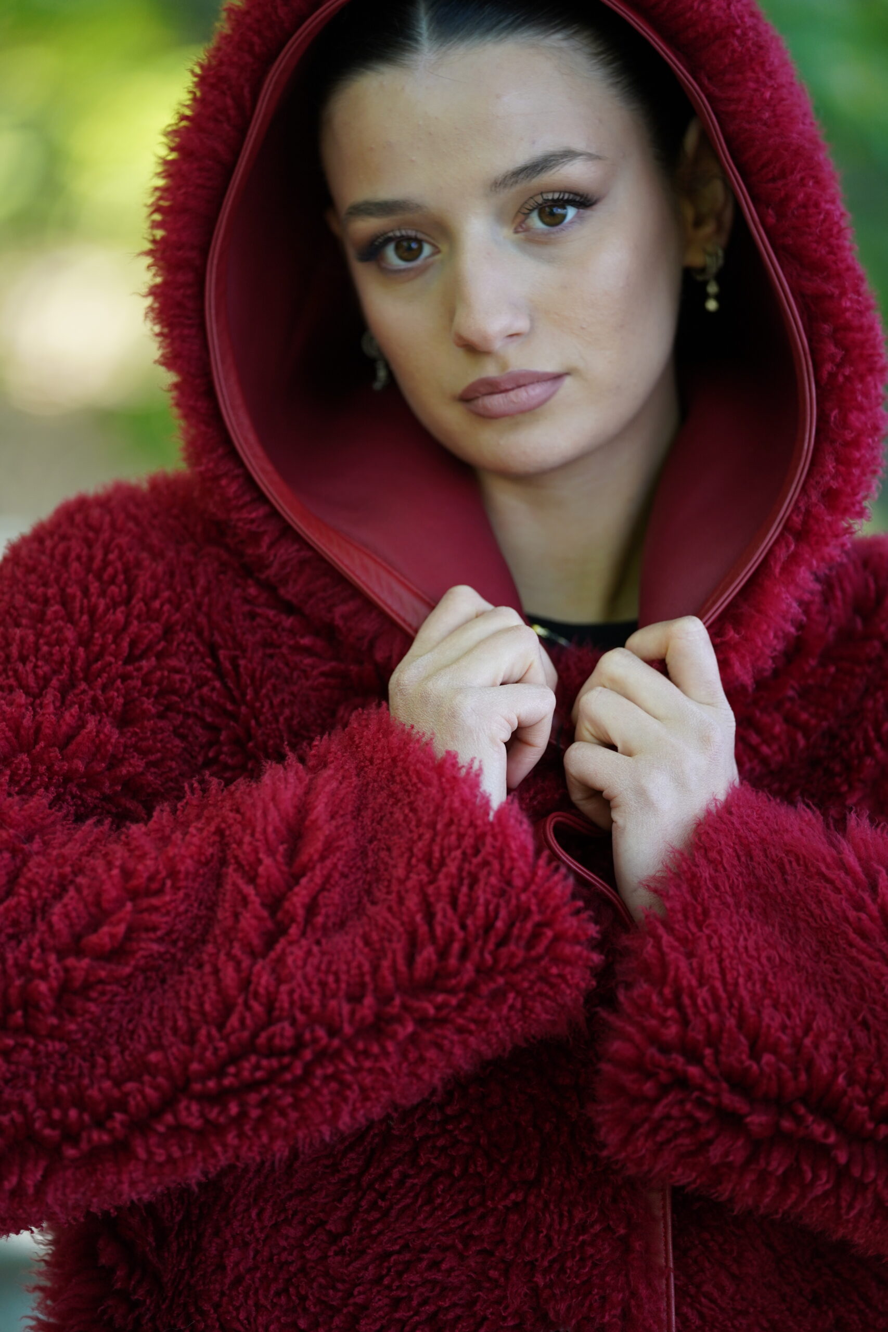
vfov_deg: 13.2
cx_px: 444
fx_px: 5734
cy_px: 666
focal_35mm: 155
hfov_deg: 8.9
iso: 500
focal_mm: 155
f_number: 2.8
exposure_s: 1/320
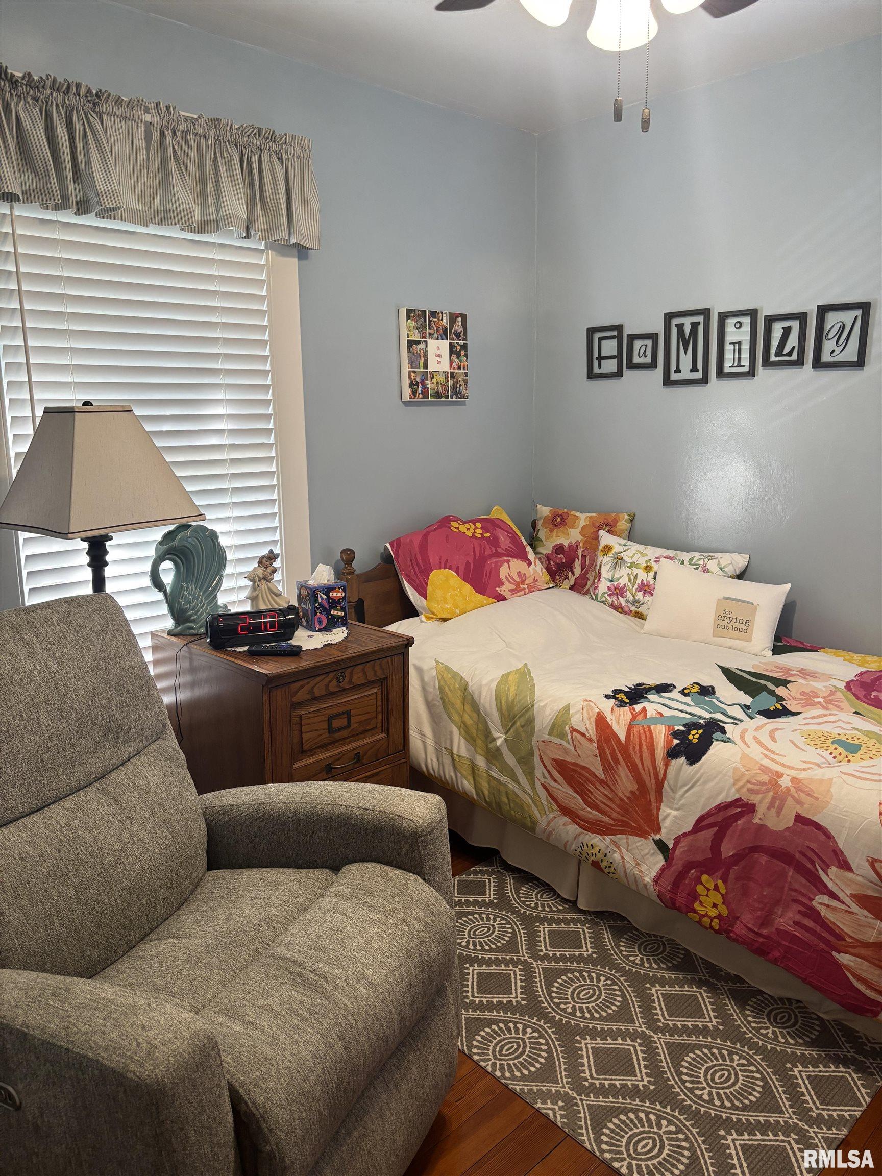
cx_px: 441
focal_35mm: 26
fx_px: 883
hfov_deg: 53.1
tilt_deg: -11.7
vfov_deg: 67.3
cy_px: 588
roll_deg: -0.1
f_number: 1.6
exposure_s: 1/60
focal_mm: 5.96
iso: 125
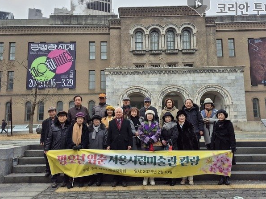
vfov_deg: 51.4
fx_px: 207
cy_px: 100
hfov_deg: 65.3
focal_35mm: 27
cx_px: 136
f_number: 1.8
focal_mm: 5.4
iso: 25
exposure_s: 1/1052
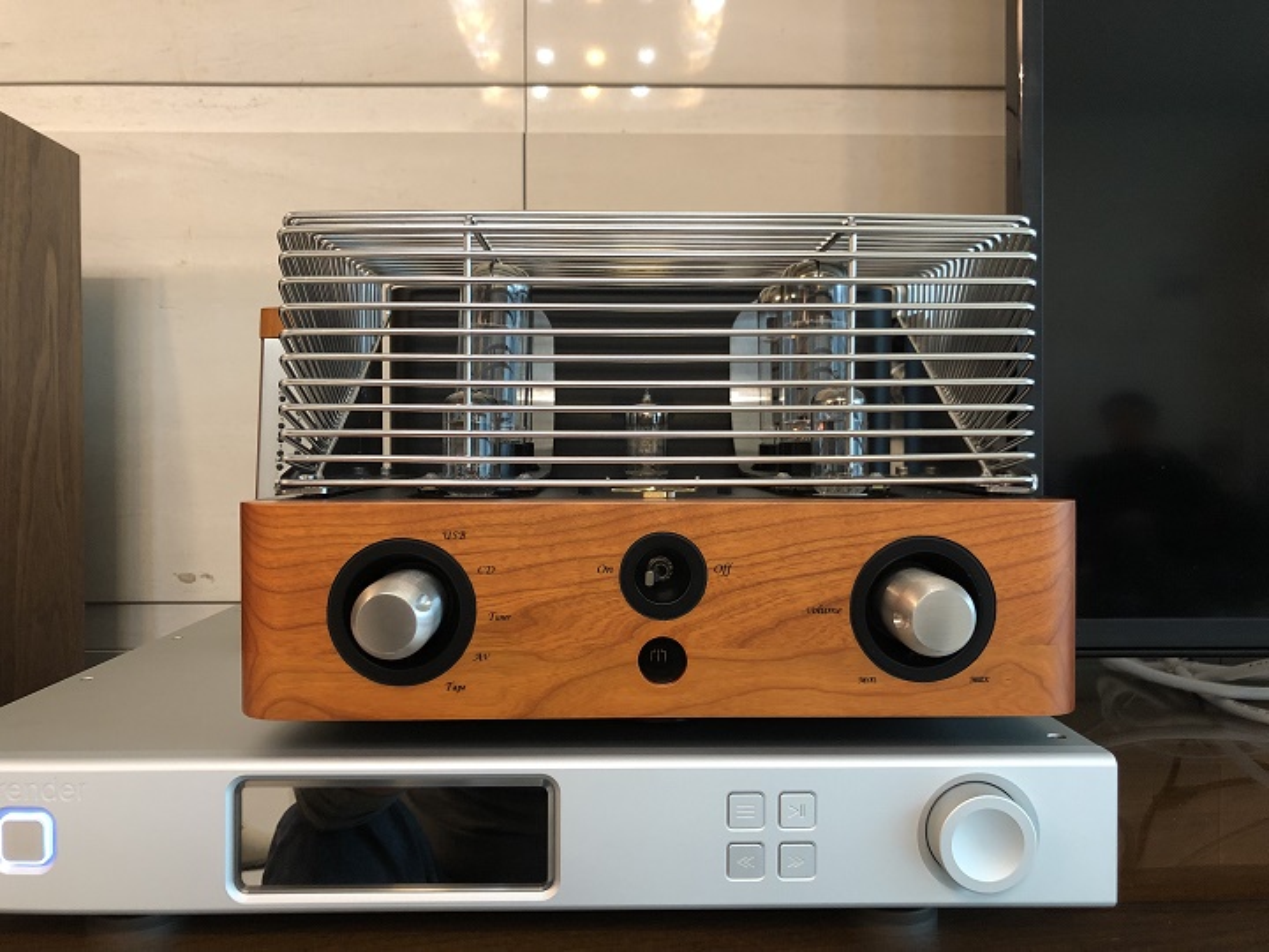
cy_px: 476
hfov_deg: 63.4
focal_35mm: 28
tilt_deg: -1.4
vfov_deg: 49.7
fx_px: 1026
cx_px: 634
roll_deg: +0.0
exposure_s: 1/15
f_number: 1.8
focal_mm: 3.99
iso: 100
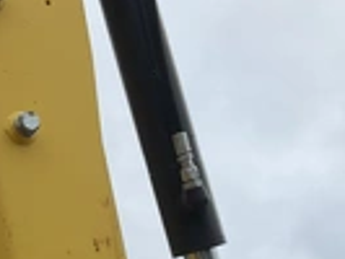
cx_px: 13
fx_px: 868
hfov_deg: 21.8
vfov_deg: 16.5
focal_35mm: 87
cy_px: 282
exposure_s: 1/1250
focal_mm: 3
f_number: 1.8
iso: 25
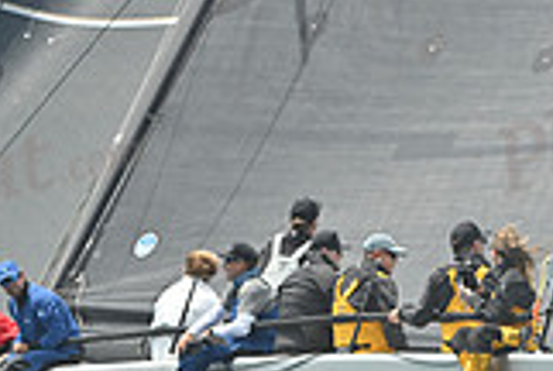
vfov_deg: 5.5
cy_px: 331
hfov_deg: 8.2
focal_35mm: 252
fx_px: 3878
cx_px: 323
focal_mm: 70
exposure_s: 1/1250
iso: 250
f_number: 7.1
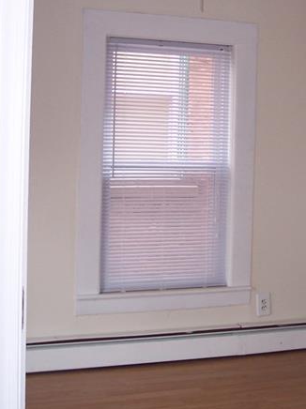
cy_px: 149
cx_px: 215
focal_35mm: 67
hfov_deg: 21.8
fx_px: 791
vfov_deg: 28.9
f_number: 2.8
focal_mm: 8
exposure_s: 1/30
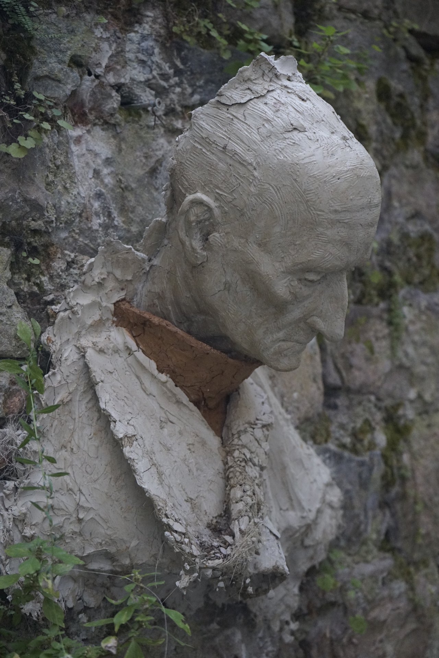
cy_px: 329
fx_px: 1061
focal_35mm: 58
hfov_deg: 23.4
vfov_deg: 34.5
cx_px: 220
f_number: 5
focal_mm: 58
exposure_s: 1/160
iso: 5000
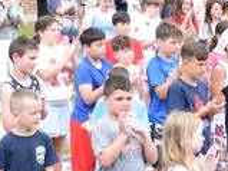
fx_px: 1198
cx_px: 130
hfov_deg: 10.9
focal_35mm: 182
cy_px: 157
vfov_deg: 8.1
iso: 640
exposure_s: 1/1600
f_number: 4
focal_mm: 20
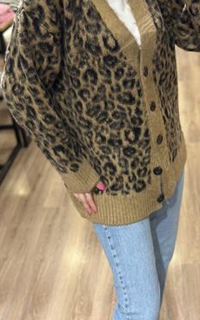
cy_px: 145
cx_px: 127
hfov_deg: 22.6
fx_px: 498
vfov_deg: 35.7
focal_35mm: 57
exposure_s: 1/50
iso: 200
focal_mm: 6.86
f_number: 1.78
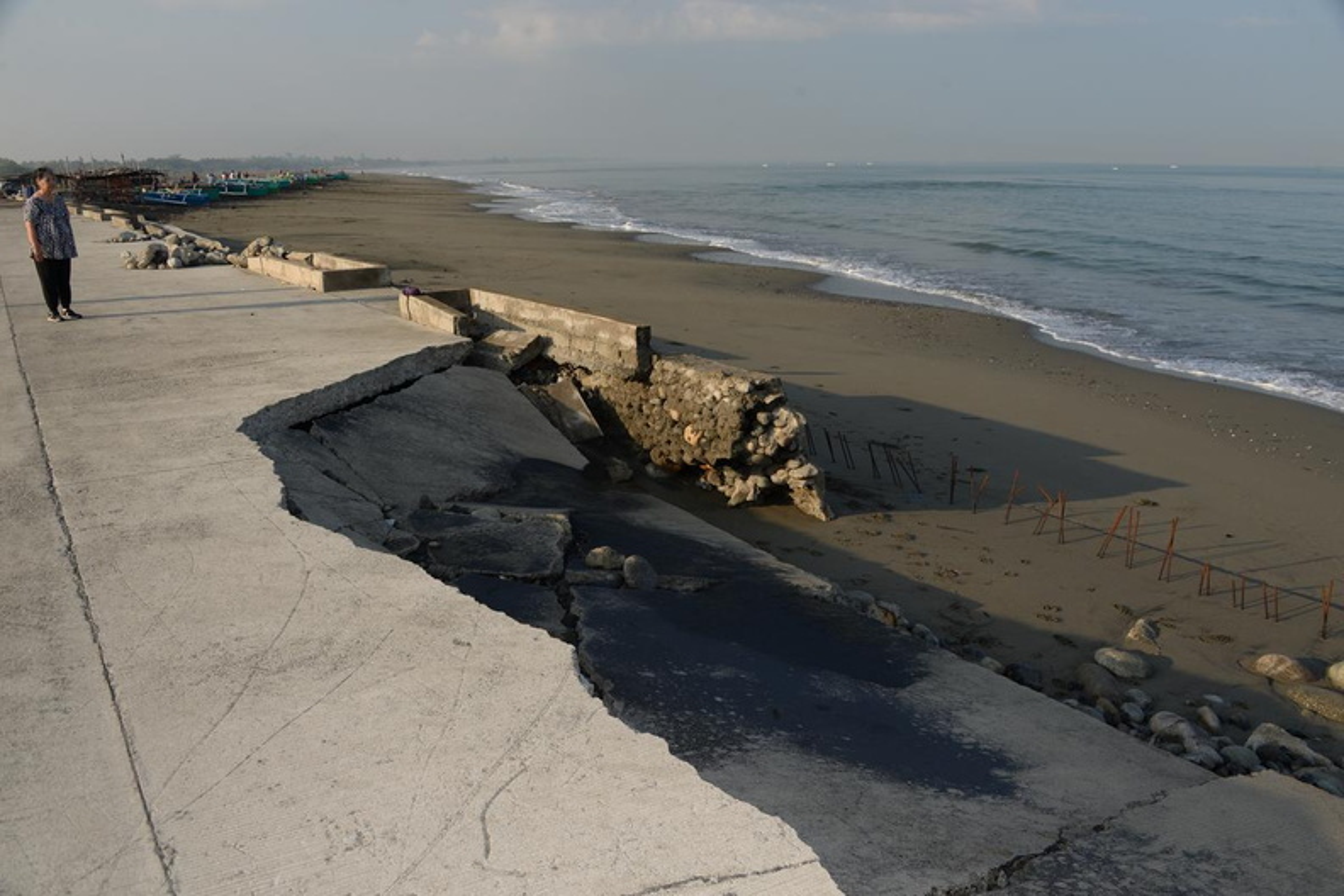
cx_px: 672
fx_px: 1045
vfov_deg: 46.4
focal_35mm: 28
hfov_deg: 65.5
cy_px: 448
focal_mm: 28
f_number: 8
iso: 125
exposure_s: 1/125
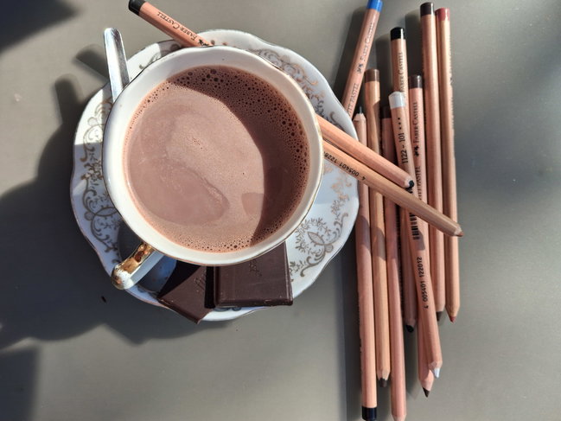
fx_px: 438
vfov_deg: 51.4
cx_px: 280
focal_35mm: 27
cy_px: 210
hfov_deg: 65.3
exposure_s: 1/483
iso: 25
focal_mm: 4
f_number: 1.8
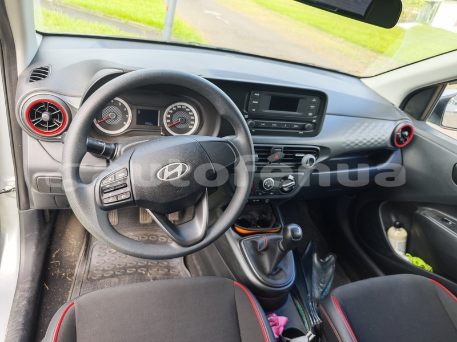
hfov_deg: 73.9
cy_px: 171
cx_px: 228
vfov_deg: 58.9
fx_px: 304
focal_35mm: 23
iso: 100
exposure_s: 1/100
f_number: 1.62
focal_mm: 6.55
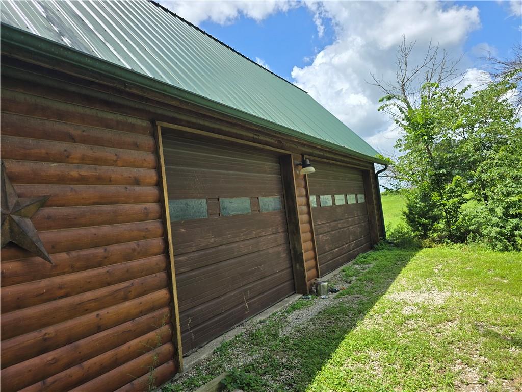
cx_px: 261
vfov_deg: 58.9
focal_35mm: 23
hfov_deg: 73.9
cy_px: 196
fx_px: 347
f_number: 1.7
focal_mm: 6.3
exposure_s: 1/568
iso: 12
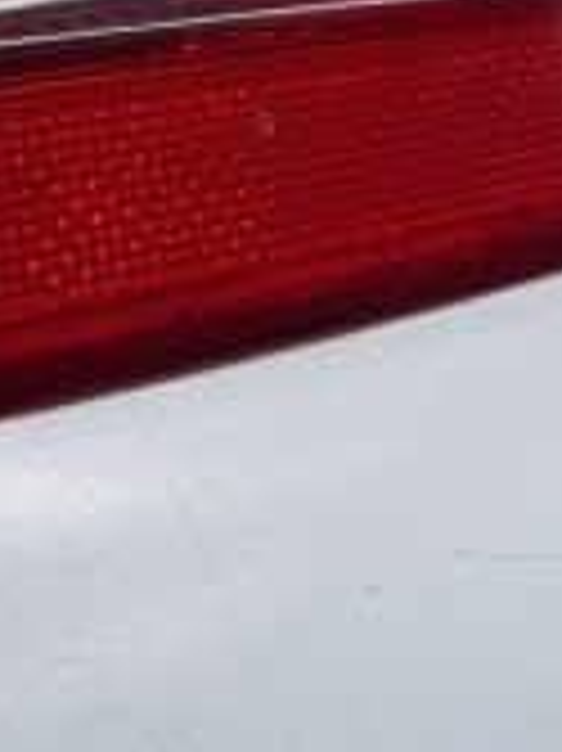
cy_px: -171
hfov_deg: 20.0
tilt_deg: -17.7
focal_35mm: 72
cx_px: 40
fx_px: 1561
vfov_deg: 24.3
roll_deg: -4.8
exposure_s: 1/355
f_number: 1.6
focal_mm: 5.1
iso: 32
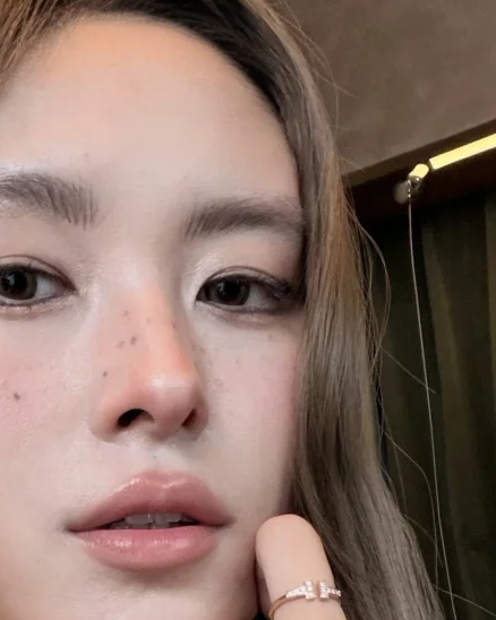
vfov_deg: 23.1
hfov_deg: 19.2
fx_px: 1414
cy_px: 708
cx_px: -28
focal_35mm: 77
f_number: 1.9
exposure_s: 1/50
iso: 80
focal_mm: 2.71
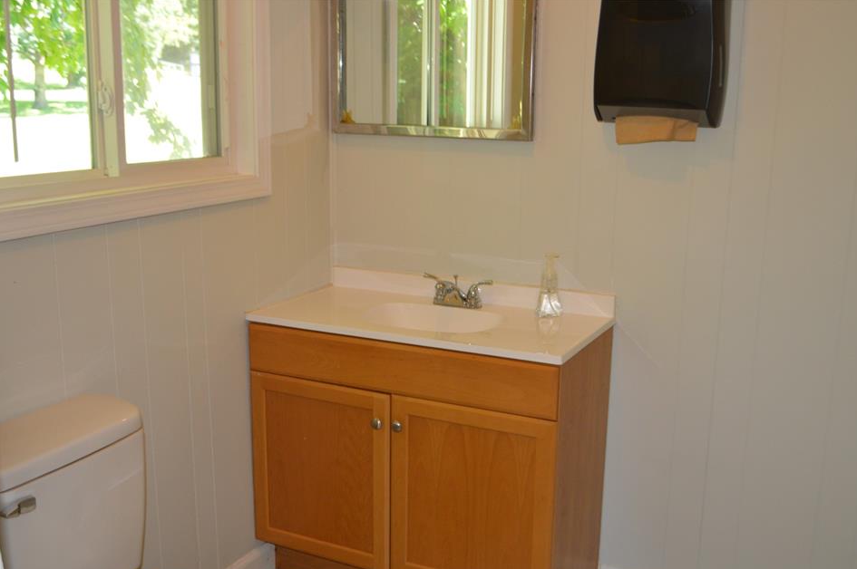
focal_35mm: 39
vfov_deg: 34.1
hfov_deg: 49.6
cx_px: 434
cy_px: 306
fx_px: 927
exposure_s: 1/60
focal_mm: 24
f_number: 4
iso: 560
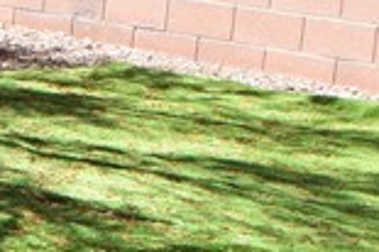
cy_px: -17
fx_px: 2208
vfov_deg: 6.5
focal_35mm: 210
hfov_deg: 8.6
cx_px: -636
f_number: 11
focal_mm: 20
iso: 400
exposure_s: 1/500
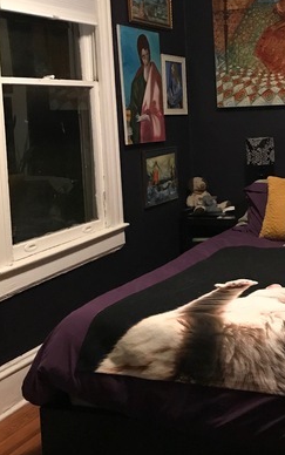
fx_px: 633
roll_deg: +1.7
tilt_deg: -4.3
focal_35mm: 51
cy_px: 174
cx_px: 290
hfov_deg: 24.2
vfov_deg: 39.3
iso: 100
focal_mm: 3.99
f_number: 1.8
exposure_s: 1/4
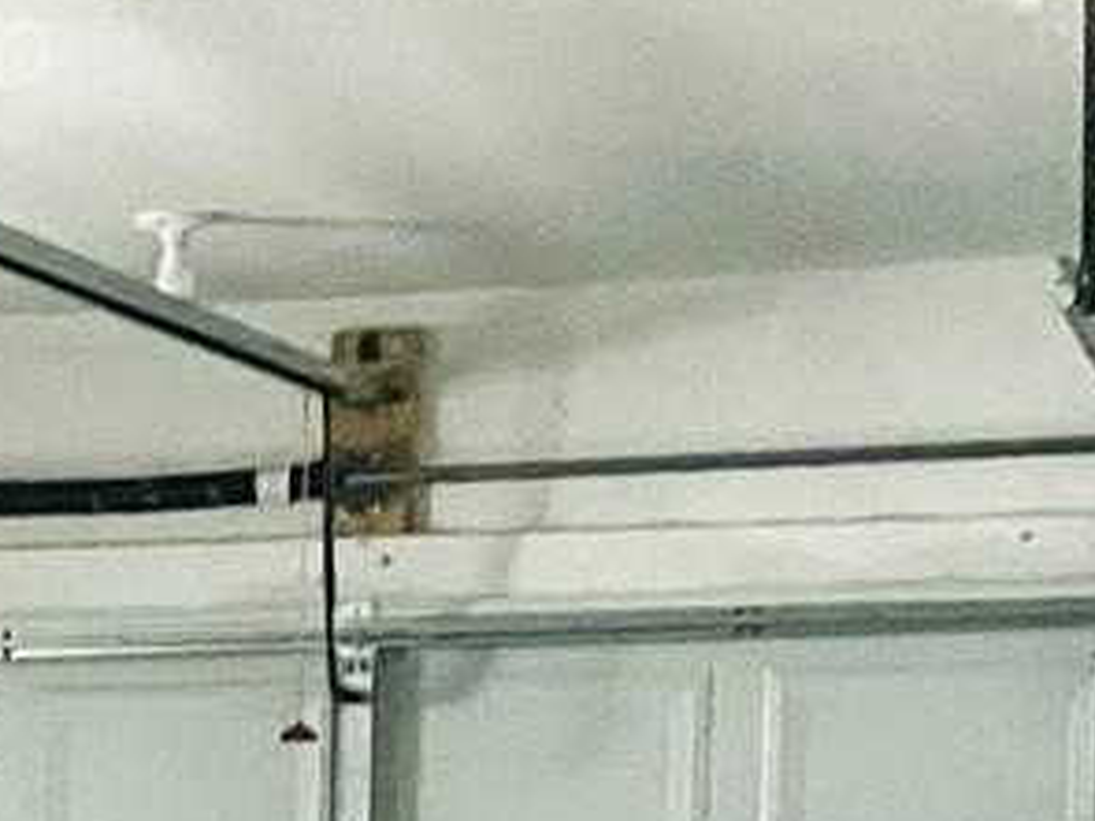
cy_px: 1256
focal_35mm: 141
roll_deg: -0.7
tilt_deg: -4.2
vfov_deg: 10.2
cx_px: -679
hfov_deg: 13.0
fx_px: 4458
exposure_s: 1/30
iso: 800
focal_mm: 5.7
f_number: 1.5
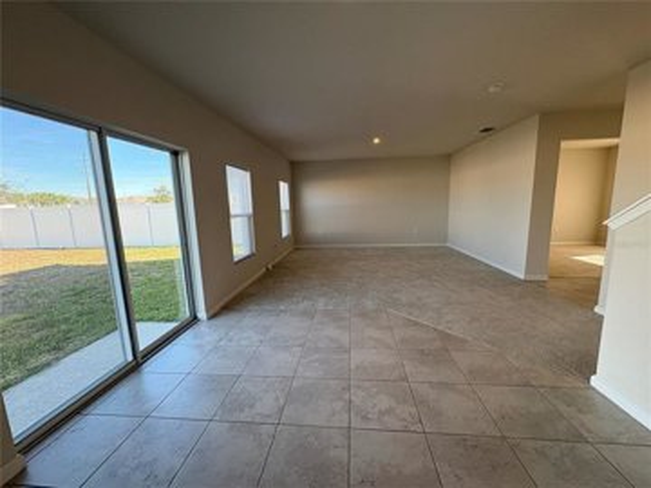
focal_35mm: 14
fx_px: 263
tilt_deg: -8.5
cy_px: 244
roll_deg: +1.8
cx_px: 326
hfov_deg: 102.1
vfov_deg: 85.7
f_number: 2.2
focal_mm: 2.22
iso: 100
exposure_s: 1/127
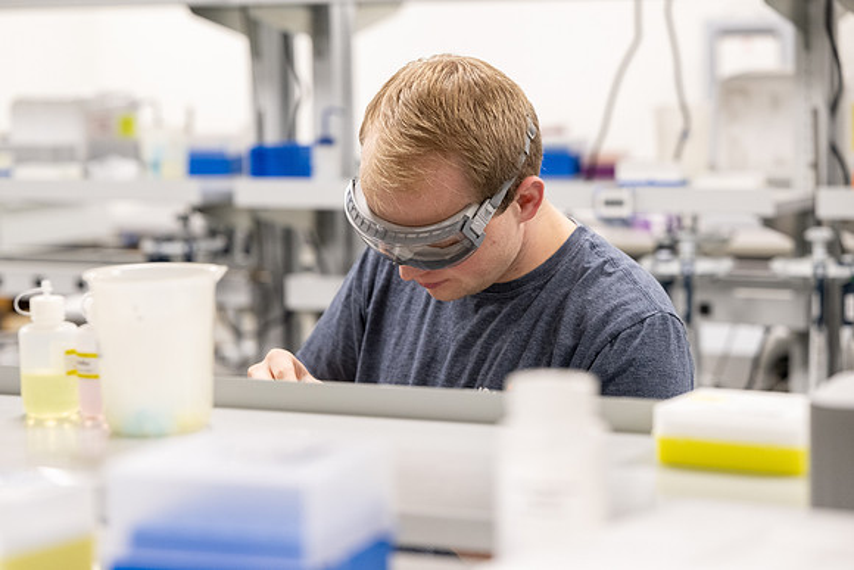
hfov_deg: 21.2
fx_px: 2278
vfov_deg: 14.3
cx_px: 427
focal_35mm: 96
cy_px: 285
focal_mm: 96
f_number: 4
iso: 2500
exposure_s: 1/250
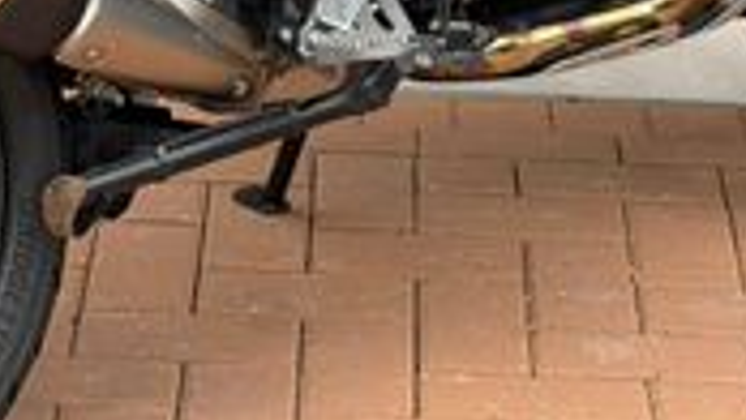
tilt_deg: -10.9
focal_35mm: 192
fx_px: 3799
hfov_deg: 11.2
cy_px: -356
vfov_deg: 6.2
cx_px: 154
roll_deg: -1.7
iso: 100
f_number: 1.78
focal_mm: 6.76
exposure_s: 1/1575
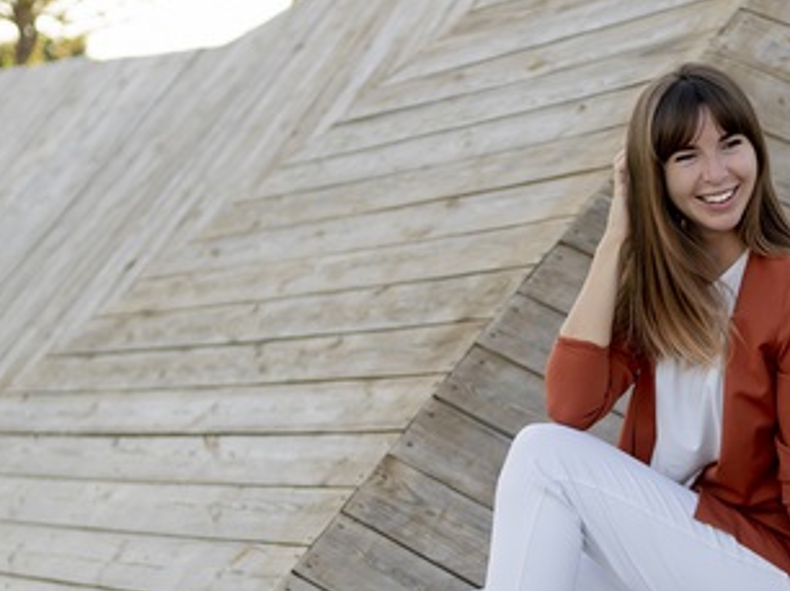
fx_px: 1756
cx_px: 640
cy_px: 467
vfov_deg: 18.9
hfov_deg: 24.9
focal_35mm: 77
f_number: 1.4
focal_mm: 35
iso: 100
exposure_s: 1/1250
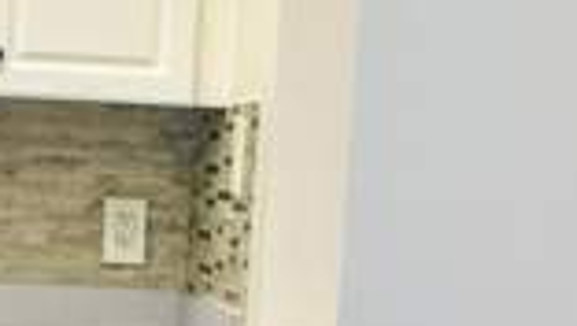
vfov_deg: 6.5
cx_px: 100
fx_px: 2778
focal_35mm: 181
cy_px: 613
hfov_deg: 11.8
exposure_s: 1/60
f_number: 4
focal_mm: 25
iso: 560
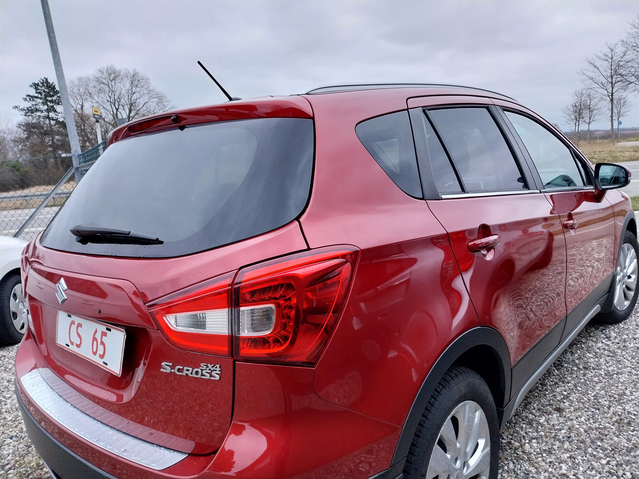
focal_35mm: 26
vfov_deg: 53.1
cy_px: 240
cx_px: 320
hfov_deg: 67.3
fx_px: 480
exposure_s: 1/50
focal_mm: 4
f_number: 1.8
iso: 160
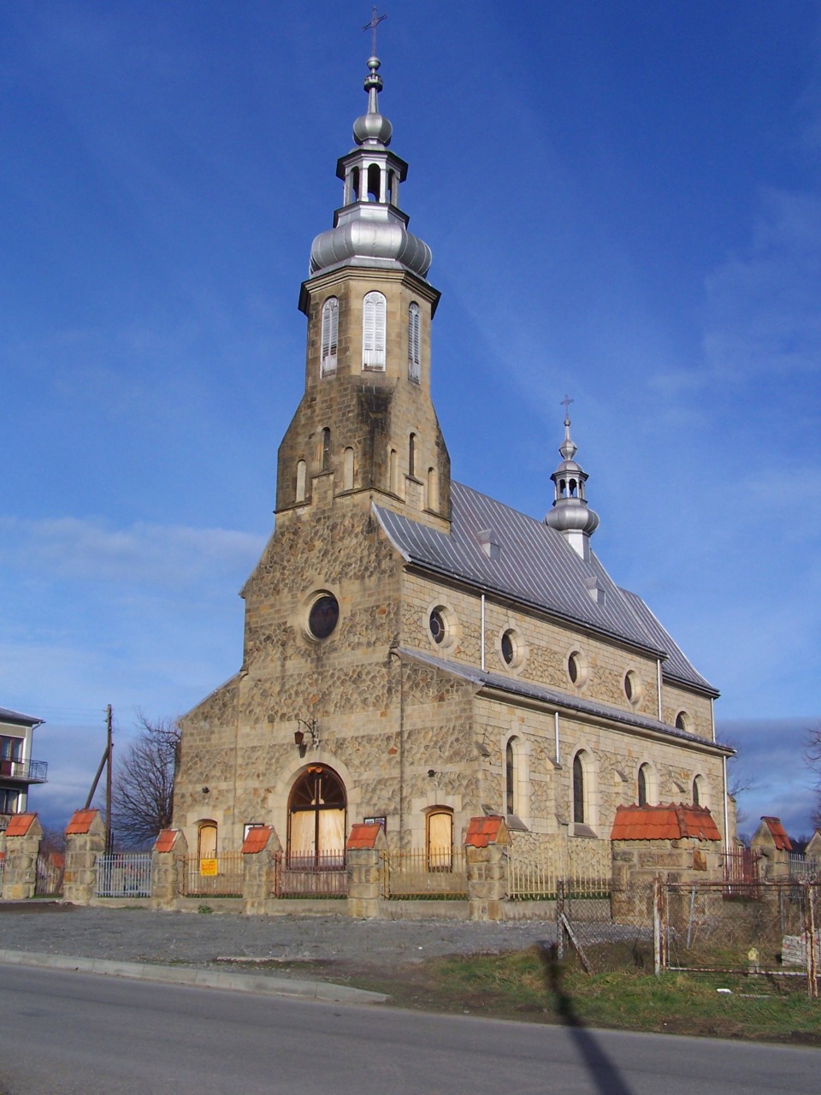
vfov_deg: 49.0
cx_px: 410
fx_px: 1202
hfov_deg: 37.7
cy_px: 548
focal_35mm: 38
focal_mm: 6.3
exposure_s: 1/640
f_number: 5.6
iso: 80
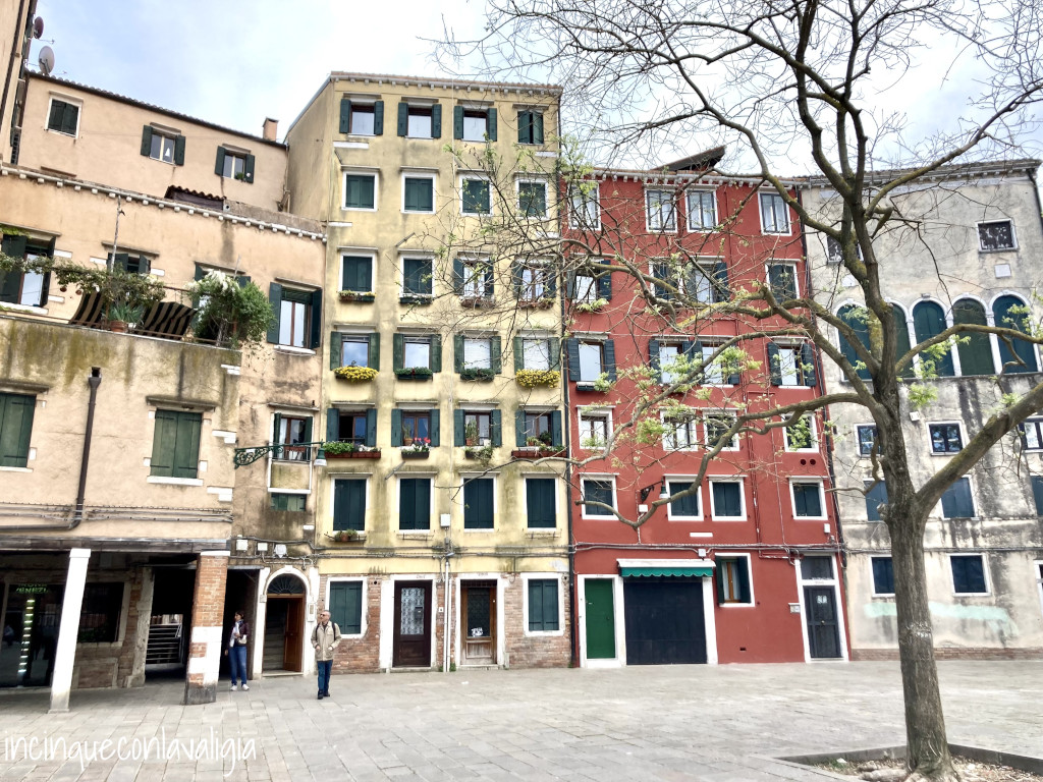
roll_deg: -0.5
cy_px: 391
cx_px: 522
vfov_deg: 49.7
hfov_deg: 63.4
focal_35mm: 28
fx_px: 844
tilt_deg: +14.5
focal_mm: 3.99
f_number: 1.8
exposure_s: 1/571
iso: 20
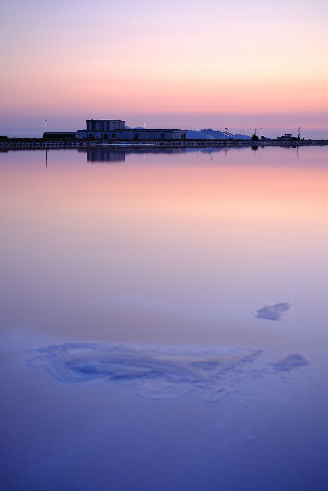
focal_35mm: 50
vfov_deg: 39.6
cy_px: 246
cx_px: 164
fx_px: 683
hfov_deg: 27.0
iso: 1250
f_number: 1.4
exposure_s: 1/500
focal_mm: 33
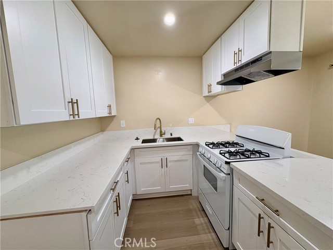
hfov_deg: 102.1
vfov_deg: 85.7
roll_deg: +2.2
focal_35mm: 14
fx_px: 135
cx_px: 166
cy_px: 125
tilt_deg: -5.4
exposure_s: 1/60
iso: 160
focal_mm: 2.22
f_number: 2.2
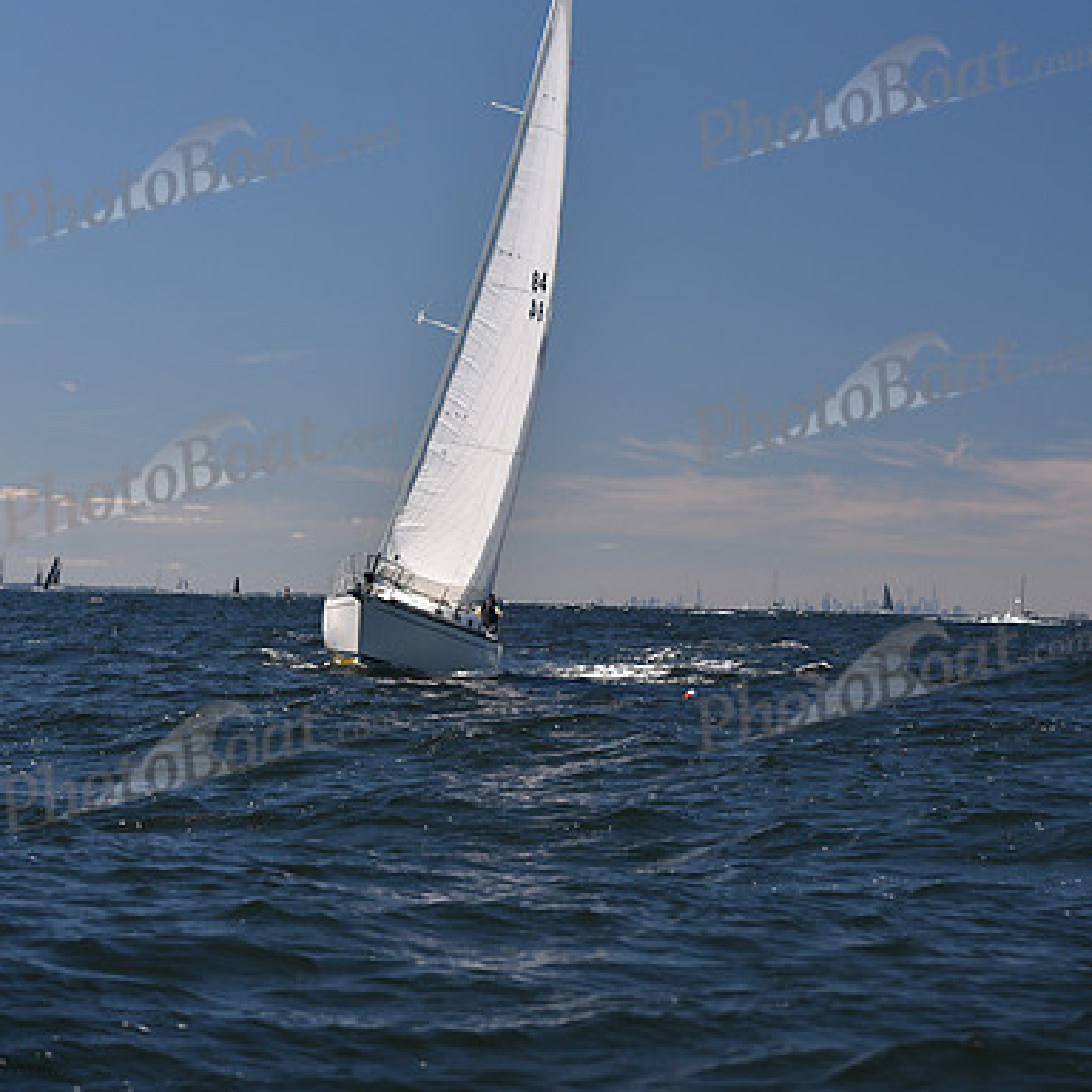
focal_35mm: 109
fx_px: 3890
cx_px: 547
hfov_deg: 16.0
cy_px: 284
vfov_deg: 15.9
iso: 200
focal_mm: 85
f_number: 4.5
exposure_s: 1/1000
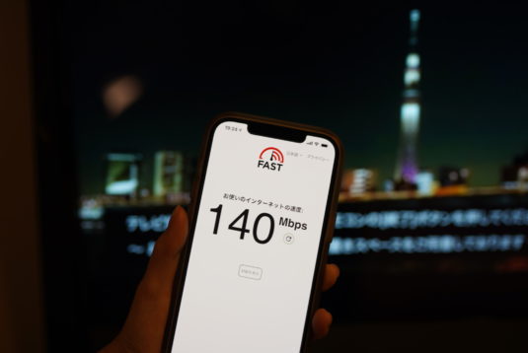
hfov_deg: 54.4
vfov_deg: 37.9
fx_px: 514
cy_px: 176
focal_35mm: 35
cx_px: 264
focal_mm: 35
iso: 100
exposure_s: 1/60
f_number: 2
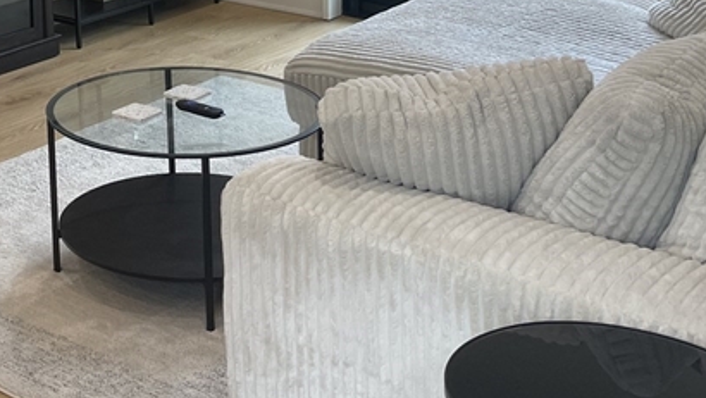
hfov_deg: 29.1
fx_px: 1273
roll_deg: +2.5
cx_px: 9
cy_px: -160
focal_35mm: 68
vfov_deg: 16.5
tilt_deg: -5.8
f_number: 1.6
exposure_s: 1/120
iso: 80
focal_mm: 5.1
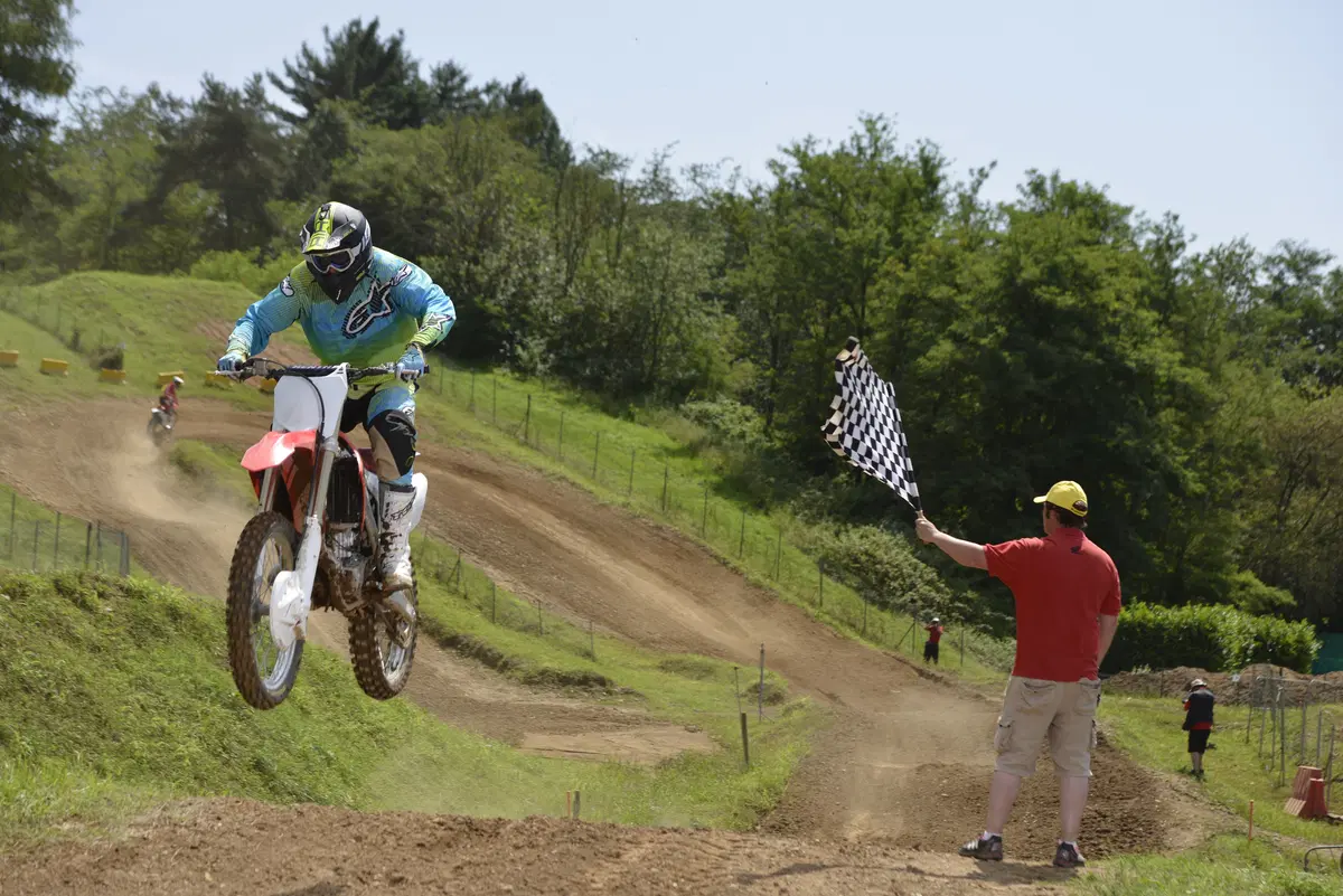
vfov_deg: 16.7
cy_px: 448
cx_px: 672
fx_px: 3060
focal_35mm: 82
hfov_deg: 24.8
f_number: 6.3
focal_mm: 82
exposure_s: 1/640
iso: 100
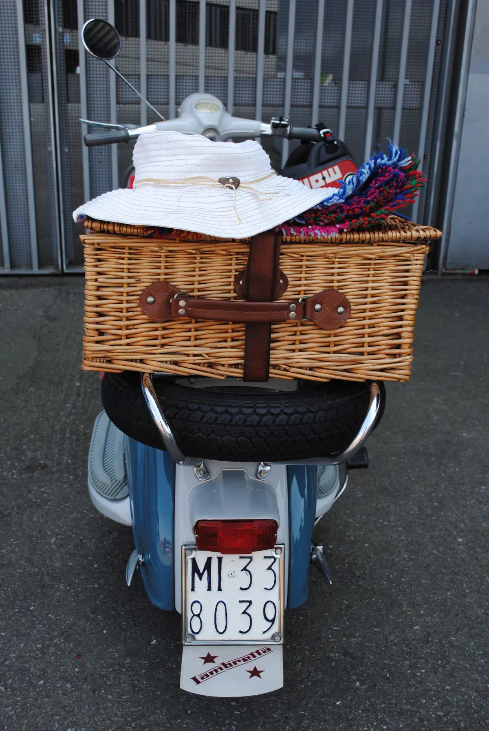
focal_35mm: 39
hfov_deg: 34.3
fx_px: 792
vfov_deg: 49.5
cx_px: 244
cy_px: 366
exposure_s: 1/125
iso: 125
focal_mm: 26
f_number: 5.6
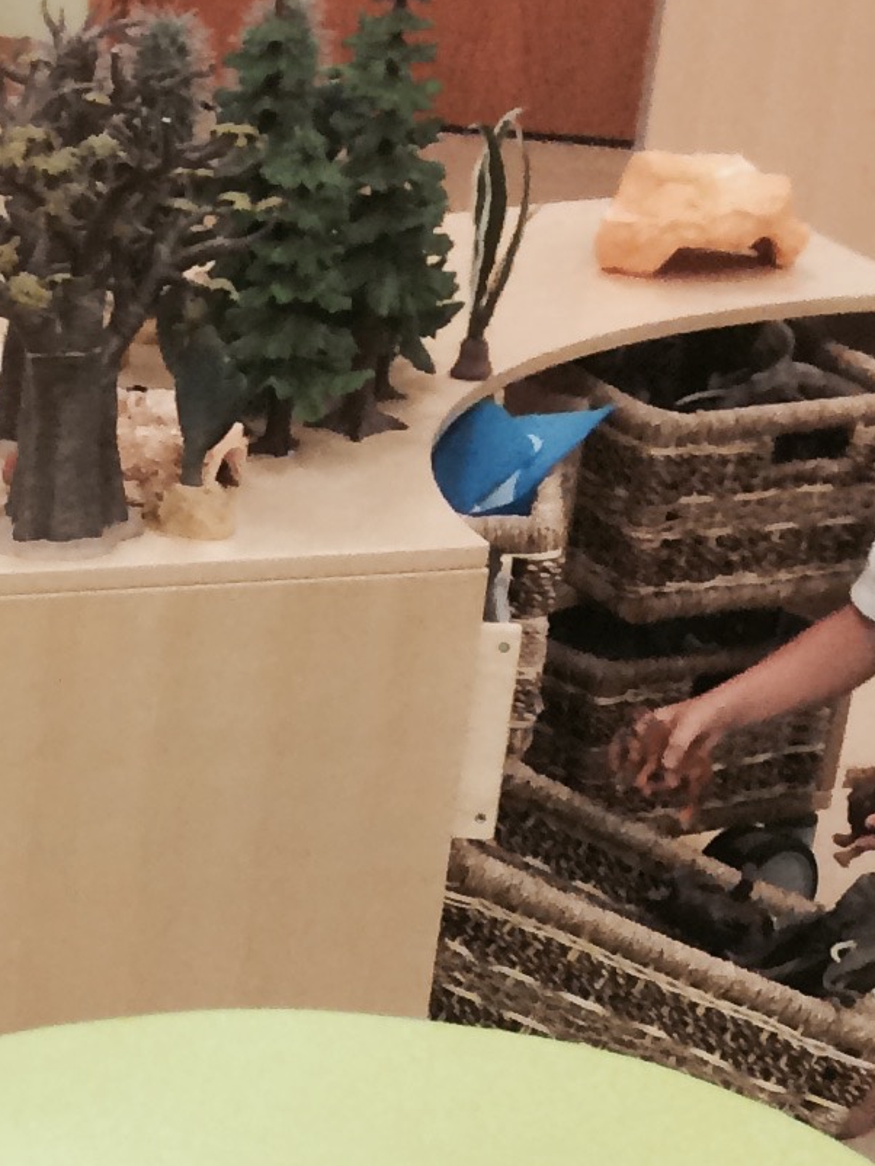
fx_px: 3975
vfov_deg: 15.3
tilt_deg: -35.8
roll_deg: +0.0
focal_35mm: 118
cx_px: -390
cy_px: 1807
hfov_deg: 12.1
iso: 40
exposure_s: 1/30
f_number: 2.2
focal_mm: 4.15
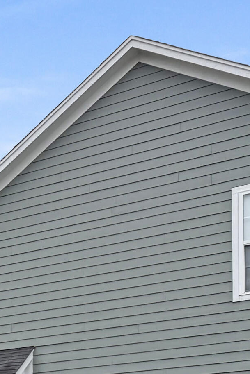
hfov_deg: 12.9
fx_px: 854
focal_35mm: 82
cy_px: 422
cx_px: -341
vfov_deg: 23.1
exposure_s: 1/1437
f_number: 1.78
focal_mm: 6.76
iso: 80
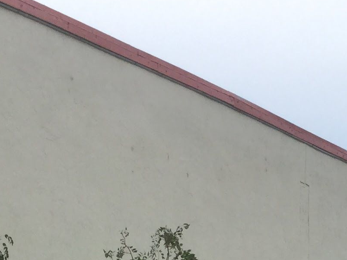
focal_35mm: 126
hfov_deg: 15.6
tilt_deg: -6.3
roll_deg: -0.1
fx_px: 1263
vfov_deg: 10.8
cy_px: 502
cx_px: 224
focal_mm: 3.3
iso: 25
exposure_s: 1/867
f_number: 2.4
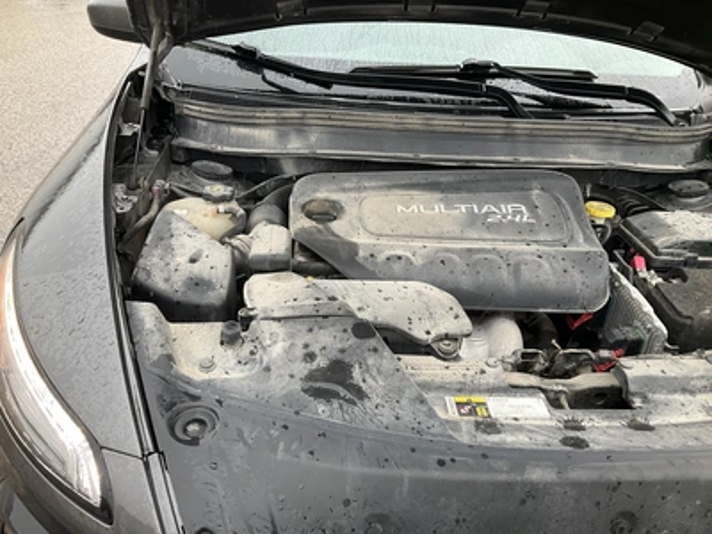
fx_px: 596
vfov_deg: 48.2
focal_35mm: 29
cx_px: 356
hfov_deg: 61.7
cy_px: 267
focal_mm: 3
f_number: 1.8
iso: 40
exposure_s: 1/122
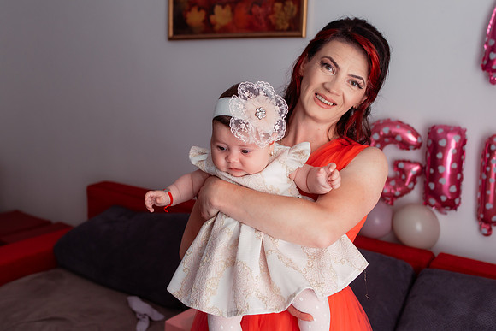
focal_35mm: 37
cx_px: 235
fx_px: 508
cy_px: 157
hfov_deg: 52.0
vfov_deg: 36.1
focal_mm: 35
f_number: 4
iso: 800
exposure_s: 1/250
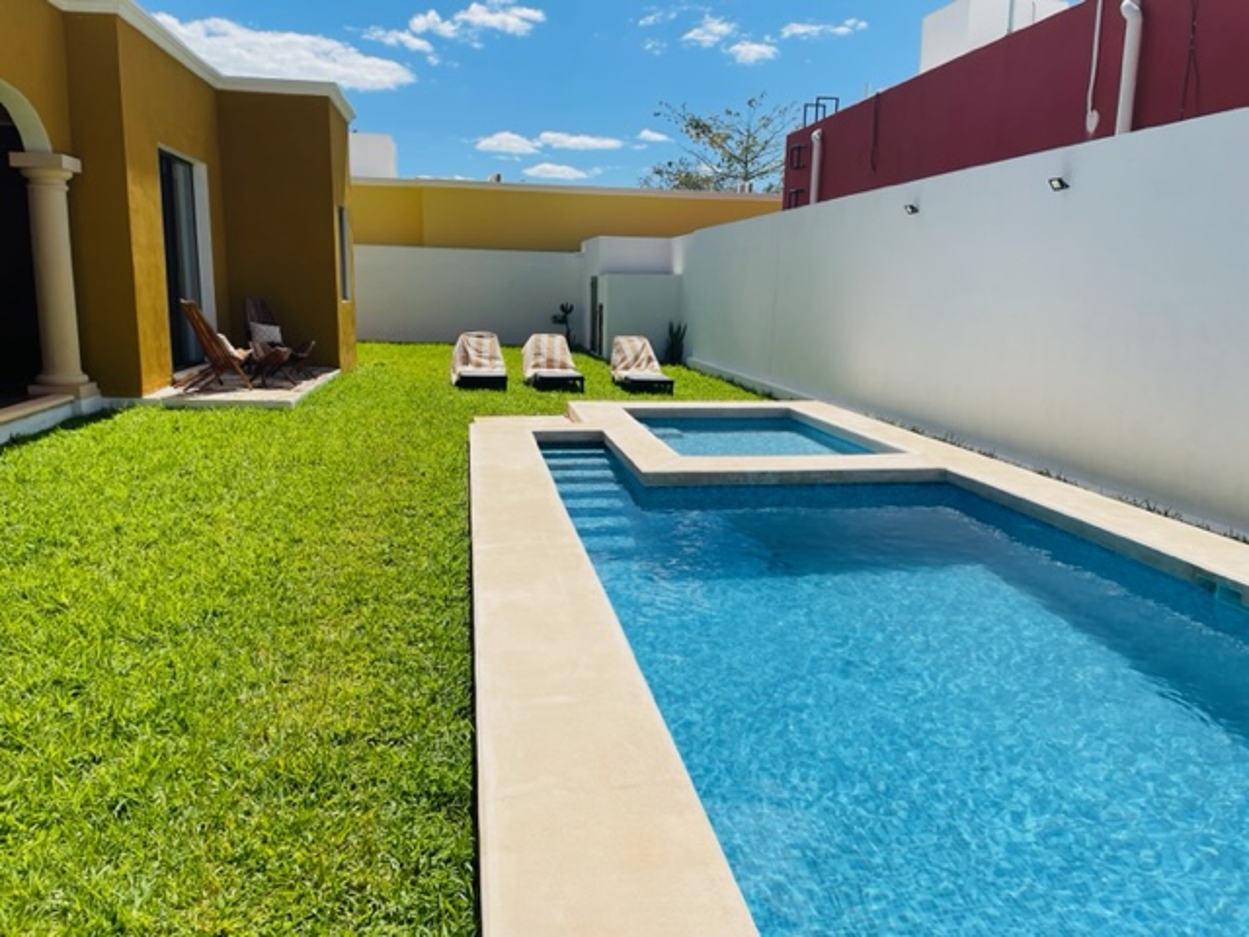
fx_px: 938
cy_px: 468
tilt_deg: -10.6
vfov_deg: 53.1
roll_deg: -1.1
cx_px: 624
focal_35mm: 26
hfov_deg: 67.3
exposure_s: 1/6135
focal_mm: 4.2
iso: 32
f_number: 1.6
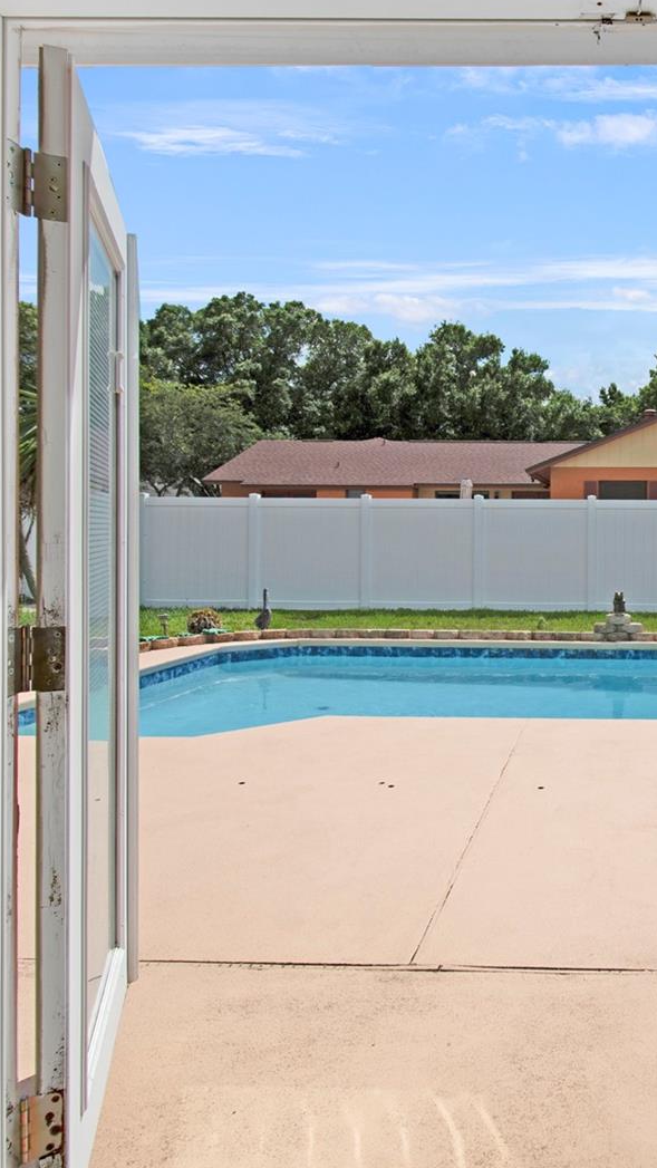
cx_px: 615
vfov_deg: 76.3
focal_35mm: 24
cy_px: 585
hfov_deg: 42.9
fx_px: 743
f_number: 7.1
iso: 100
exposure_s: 1/8000
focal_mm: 10
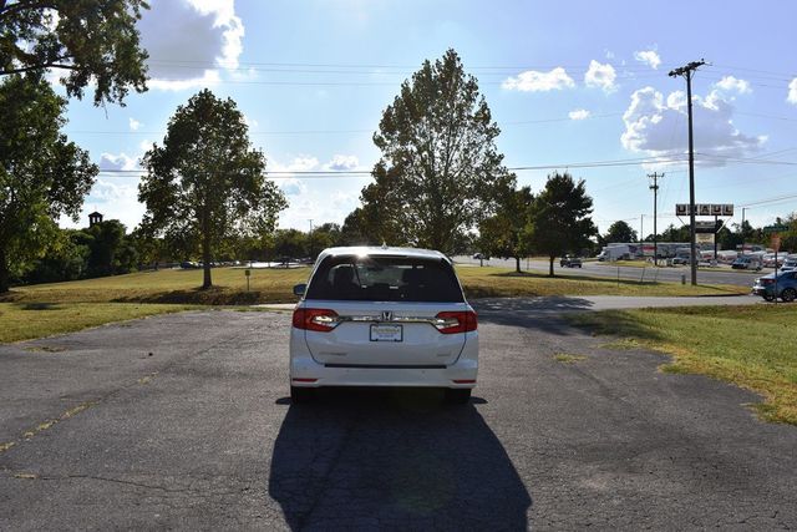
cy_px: 266
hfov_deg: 59.5
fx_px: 697
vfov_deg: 41.7
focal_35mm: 32
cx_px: 398
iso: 100
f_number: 10
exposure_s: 1/400
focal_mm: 21
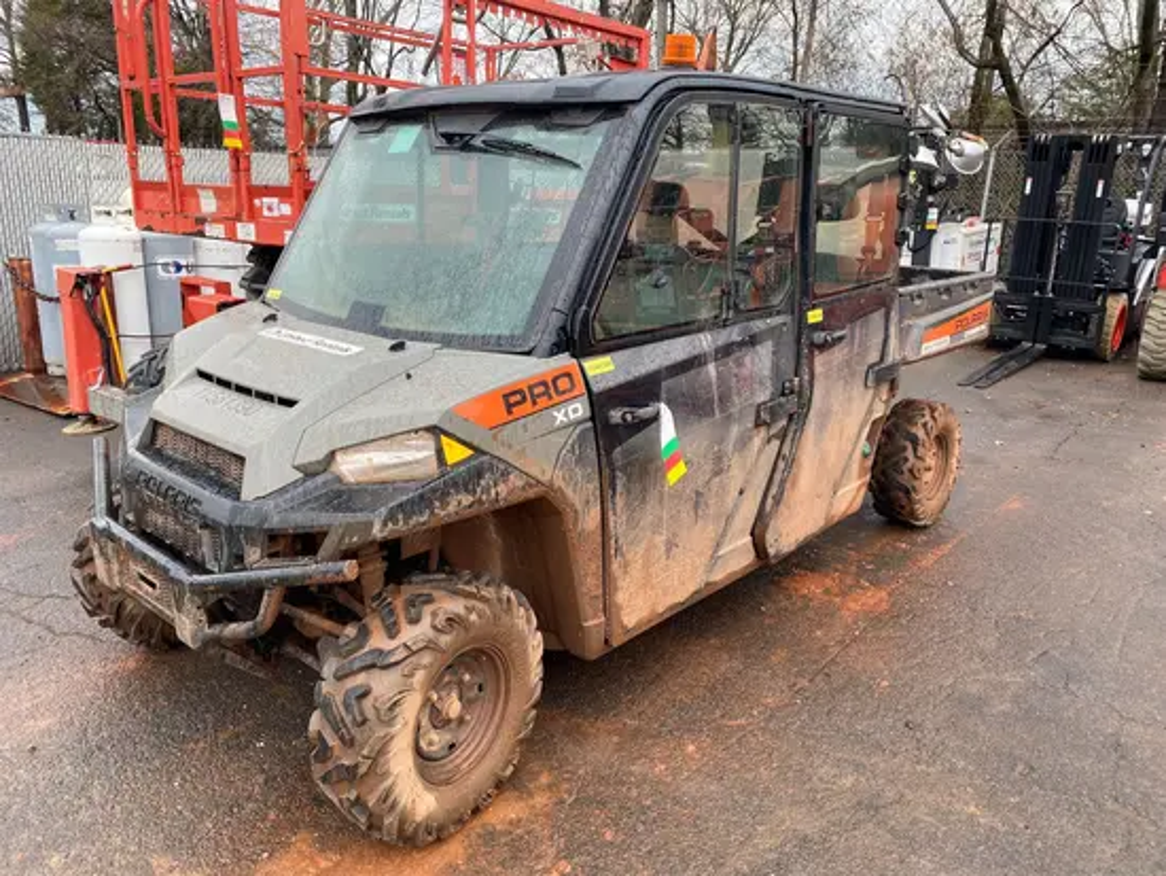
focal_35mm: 26
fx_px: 876
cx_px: 583
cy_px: 438
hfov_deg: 67.3
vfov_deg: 53.1
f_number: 1.8
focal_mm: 4.25
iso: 32
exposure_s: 1/155
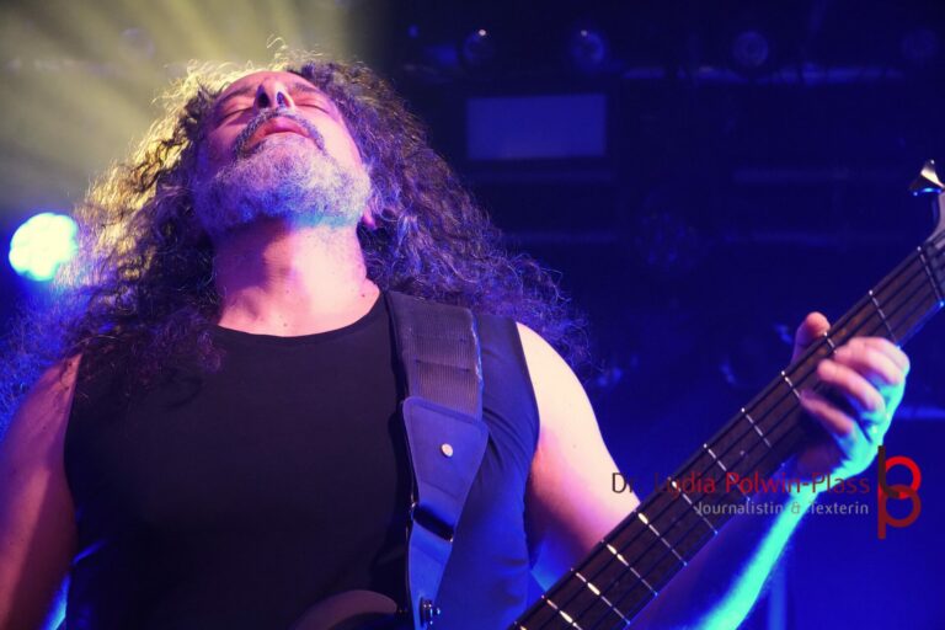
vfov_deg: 15.7
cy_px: 315
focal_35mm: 87
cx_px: 472
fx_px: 2284
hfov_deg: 23.4
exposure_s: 1/160
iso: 4000
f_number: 4.5
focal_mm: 58
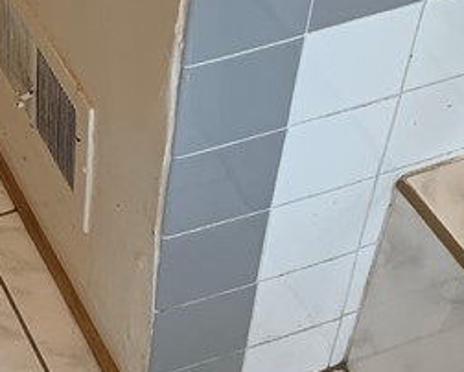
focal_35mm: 103
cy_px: 96
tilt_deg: -45.4
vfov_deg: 14.9
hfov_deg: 17.9
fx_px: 1416
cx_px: -48
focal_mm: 4.25
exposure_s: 1/60
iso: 400
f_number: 1.8
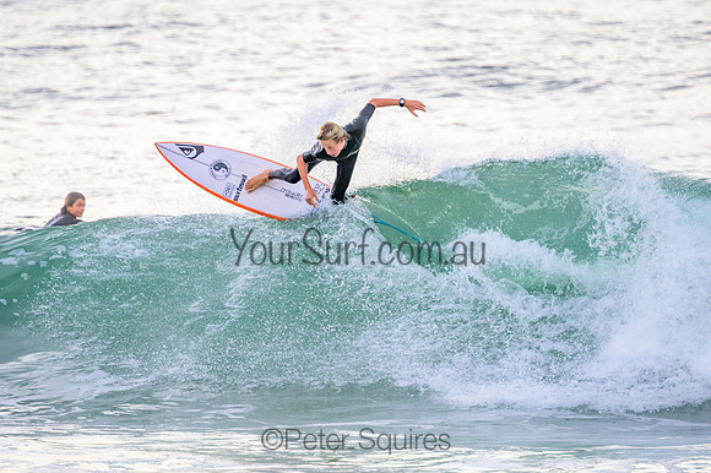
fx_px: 11843
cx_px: 356
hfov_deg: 3.4
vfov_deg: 2.3
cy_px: 236
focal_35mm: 600
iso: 1000
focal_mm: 400
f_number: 5.6
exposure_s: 1/2500
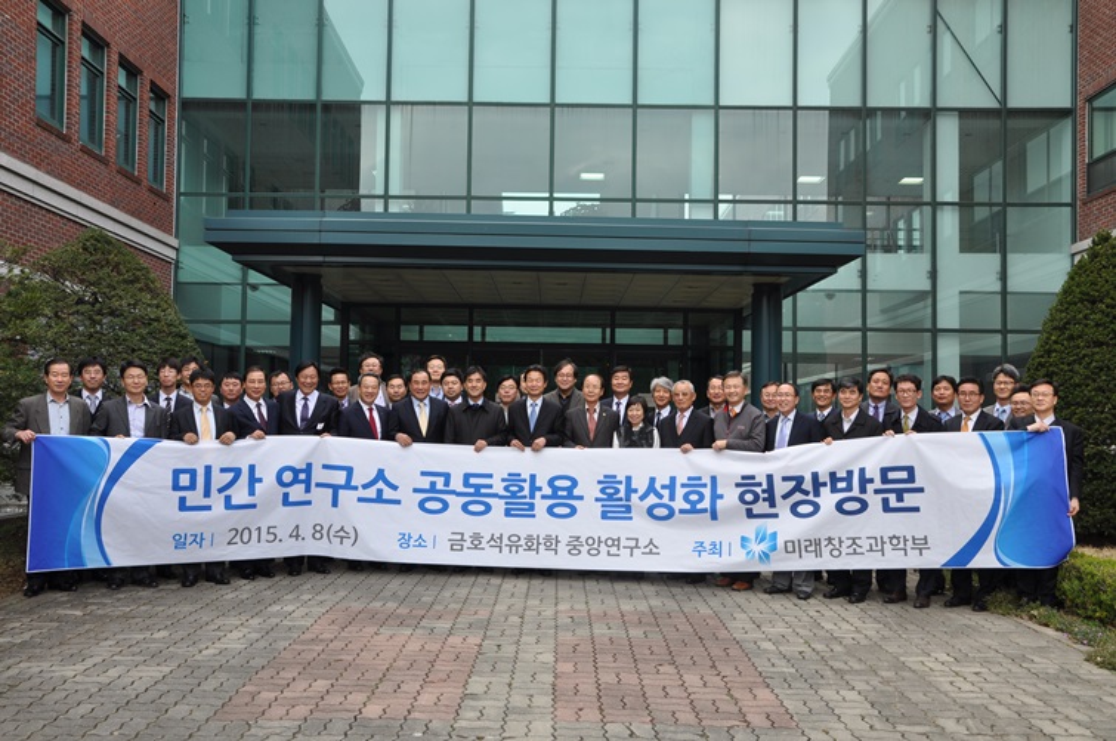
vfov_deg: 39.9
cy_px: 370
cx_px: 558
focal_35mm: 33
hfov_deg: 57.3
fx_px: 1021
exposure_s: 1/60
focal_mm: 22
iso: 200
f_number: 8
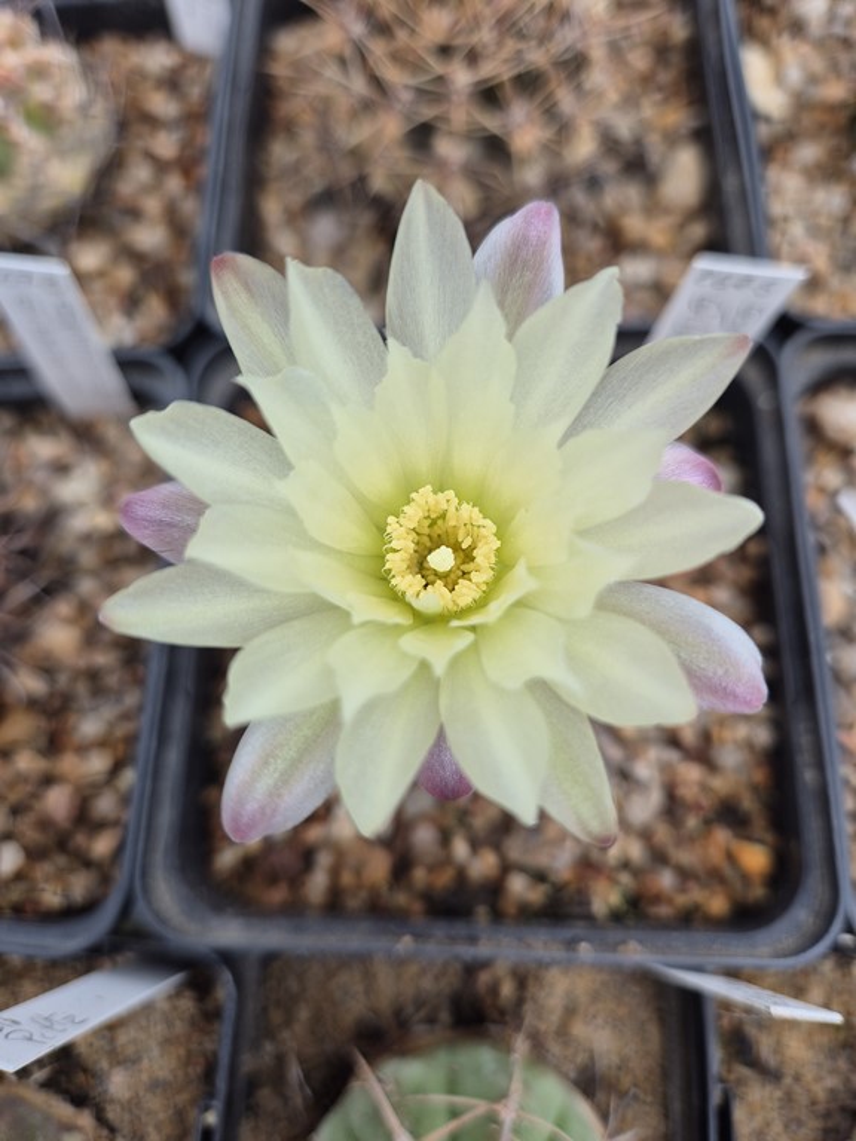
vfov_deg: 73.9
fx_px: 758
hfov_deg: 58.9
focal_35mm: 23
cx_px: 428
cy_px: 570
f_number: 1.8
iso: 25
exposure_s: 1/218
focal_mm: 5.4
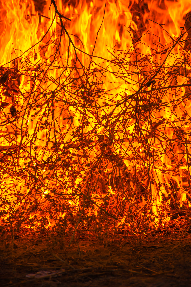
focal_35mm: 210
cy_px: 144
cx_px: 96
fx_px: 1671
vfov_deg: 9.8
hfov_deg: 6.5
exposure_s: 1/500
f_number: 5.6
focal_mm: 140
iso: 400
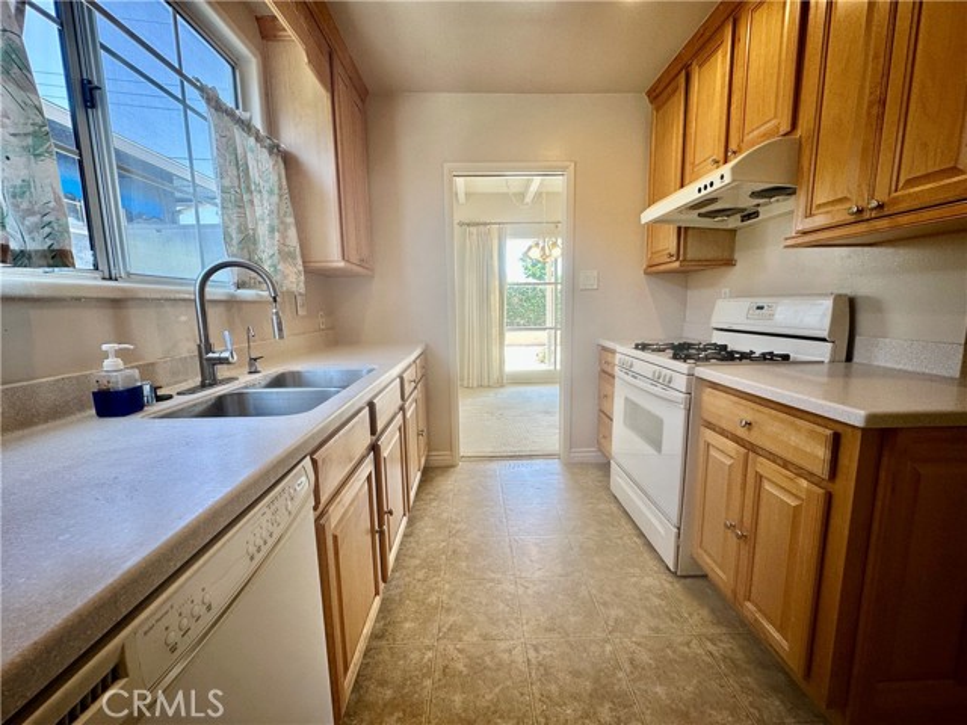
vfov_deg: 85.7
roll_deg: +1.3
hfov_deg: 102.1
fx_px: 391
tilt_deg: -8.3
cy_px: 362
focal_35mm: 14
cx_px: 484
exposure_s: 1/120
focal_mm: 2.22
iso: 80
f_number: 2.2
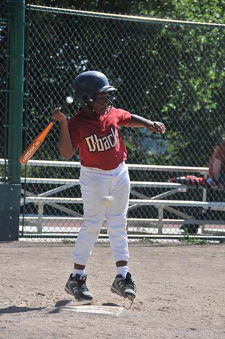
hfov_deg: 7.6
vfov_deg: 11.4
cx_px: 112
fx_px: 1692
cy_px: 170
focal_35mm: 180
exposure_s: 1/500
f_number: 8
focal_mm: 120
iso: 200
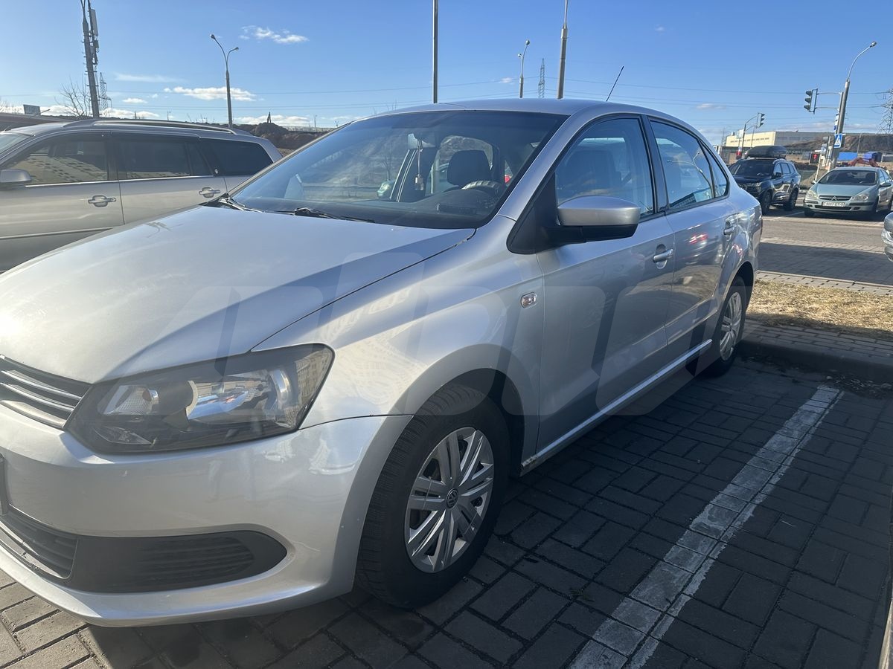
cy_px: 334
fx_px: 619
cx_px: 446
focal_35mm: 24
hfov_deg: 71.6
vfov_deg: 56.8
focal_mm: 6.86
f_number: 1.78
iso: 80
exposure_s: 1/2591
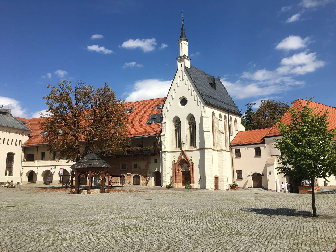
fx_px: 281
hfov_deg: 61.7
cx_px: 168
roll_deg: -0.8
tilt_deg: +11.7
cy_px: 126
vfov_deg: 48.2
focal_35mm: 29
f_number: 2.2
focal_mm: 4.15
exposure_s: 1/2653
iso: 25
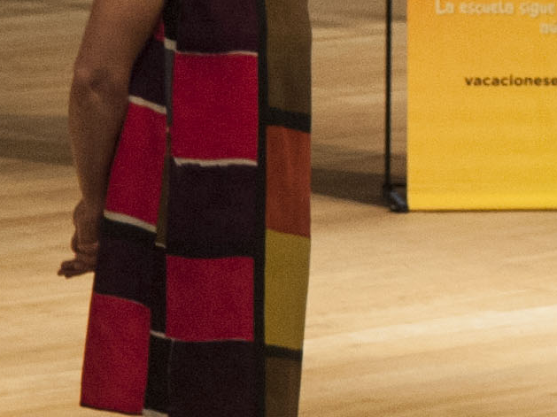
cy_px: 452
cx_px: 1326
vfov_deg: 3.0
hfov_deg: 4.0
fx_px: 7848
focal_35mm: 488
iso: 1600
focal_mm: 75
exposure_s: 1/60
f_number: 4
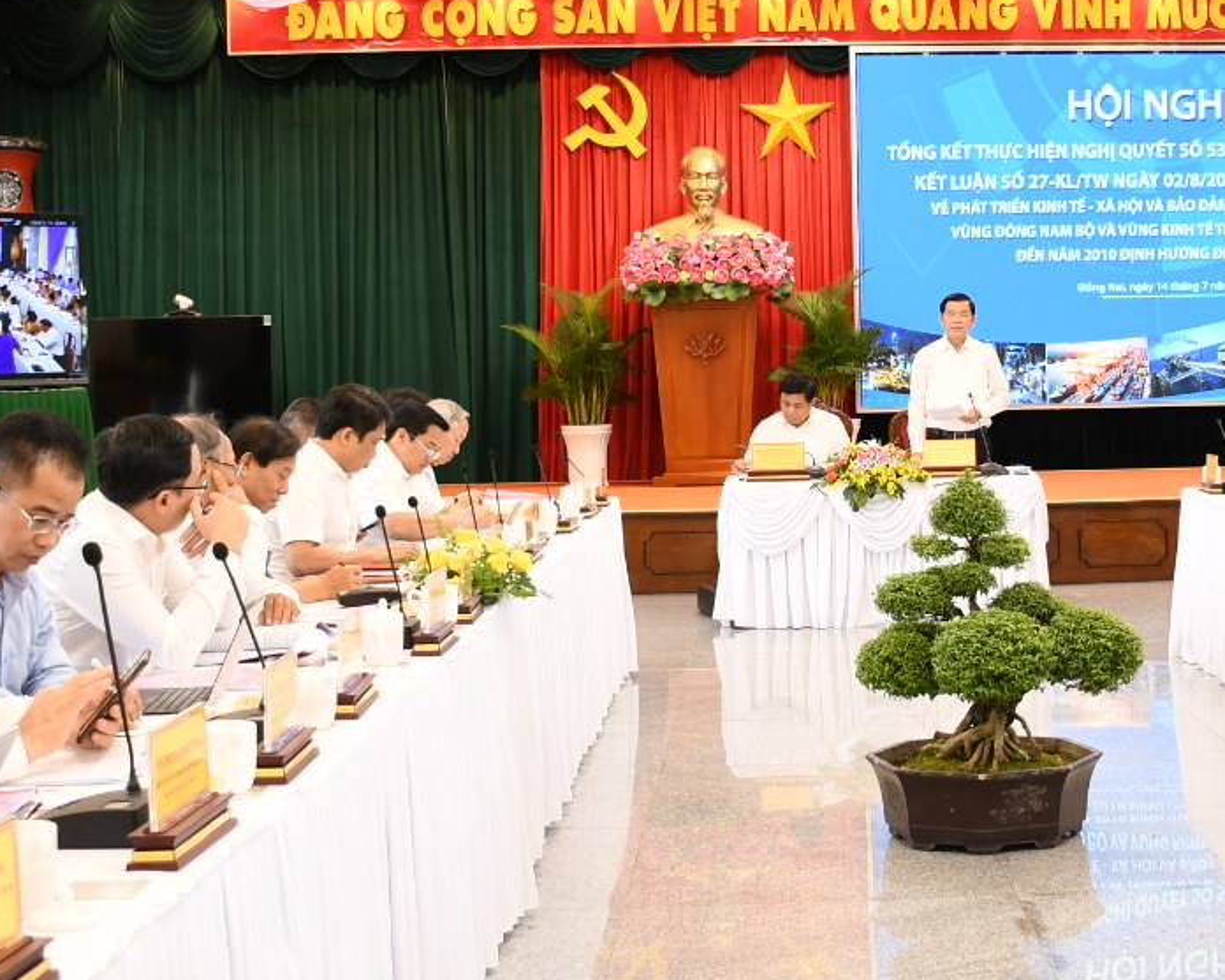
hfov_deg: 31.3
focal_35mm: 59
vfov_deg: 25.8
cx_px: 954
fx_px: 2139
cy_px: 391
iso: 500
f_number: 3.5
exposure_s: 1/60
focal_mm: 18
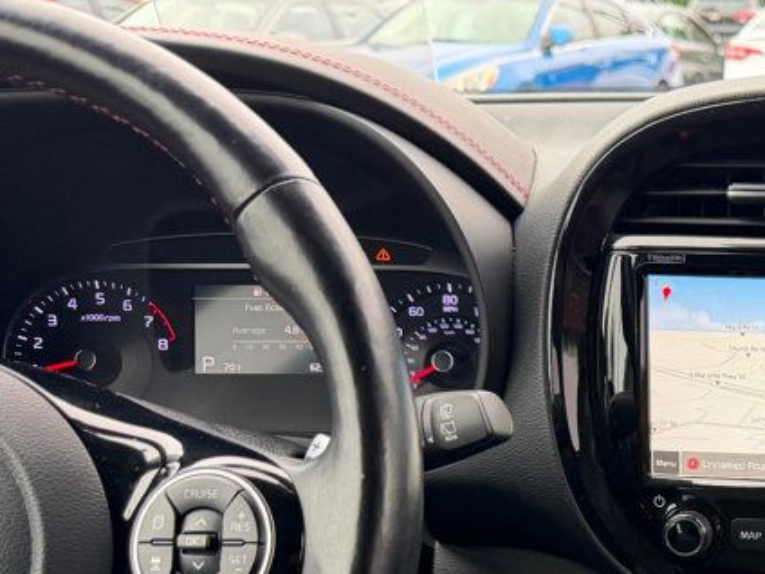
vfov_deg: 23.8
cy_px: 614
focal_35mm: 58
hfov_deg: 29.0
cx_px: 906
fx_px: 1282
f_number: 1.78
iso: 160
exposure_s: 1/142
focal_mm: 6.76
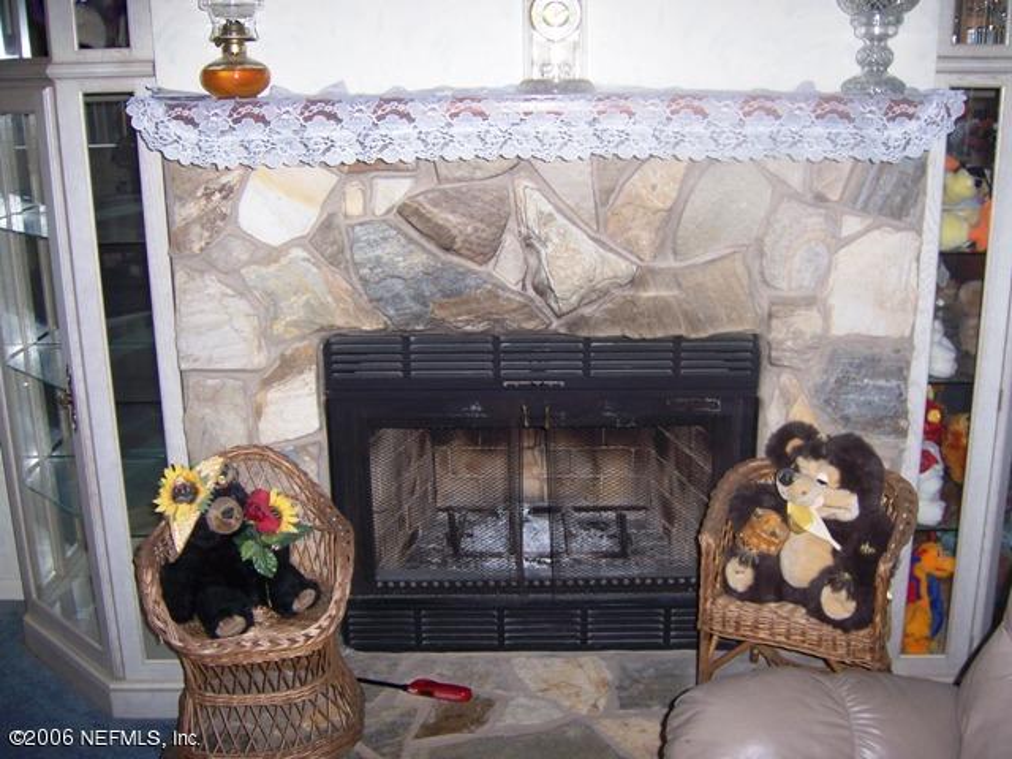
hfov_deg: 51.4
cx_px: 506
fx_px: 1052
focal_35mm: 36
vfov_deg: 39.7
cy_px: 380
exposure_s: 1/60
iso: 125
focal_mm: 6.2
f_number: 2.8
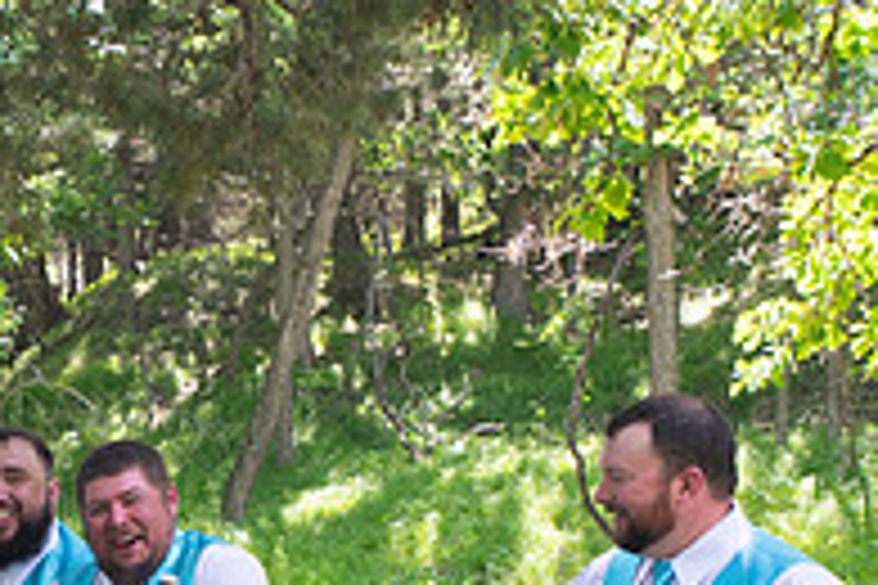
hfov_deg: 20.4
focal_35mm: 95
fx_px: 2317
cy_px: 682
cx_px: -113
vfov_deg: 14.0
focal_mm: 32
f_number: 5
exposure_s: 1/125
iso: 250
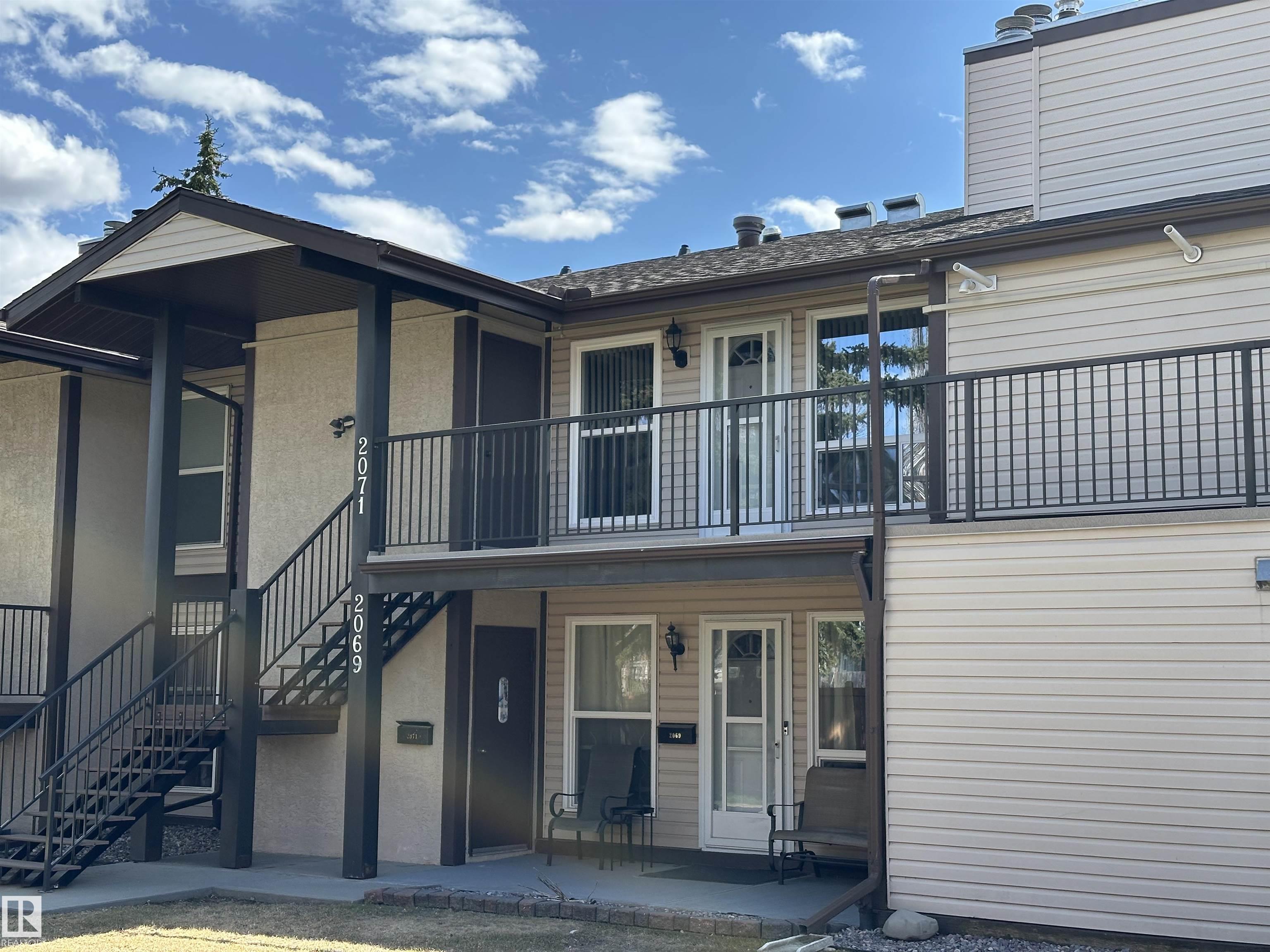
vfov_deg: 30.3
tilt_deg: +7.5
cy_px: 476
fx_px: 1761
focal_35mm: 48
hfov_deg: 39.7
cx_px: 635
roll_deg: +0.2
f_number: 1.78
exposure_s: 1/2304
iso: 64
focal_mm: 6.86
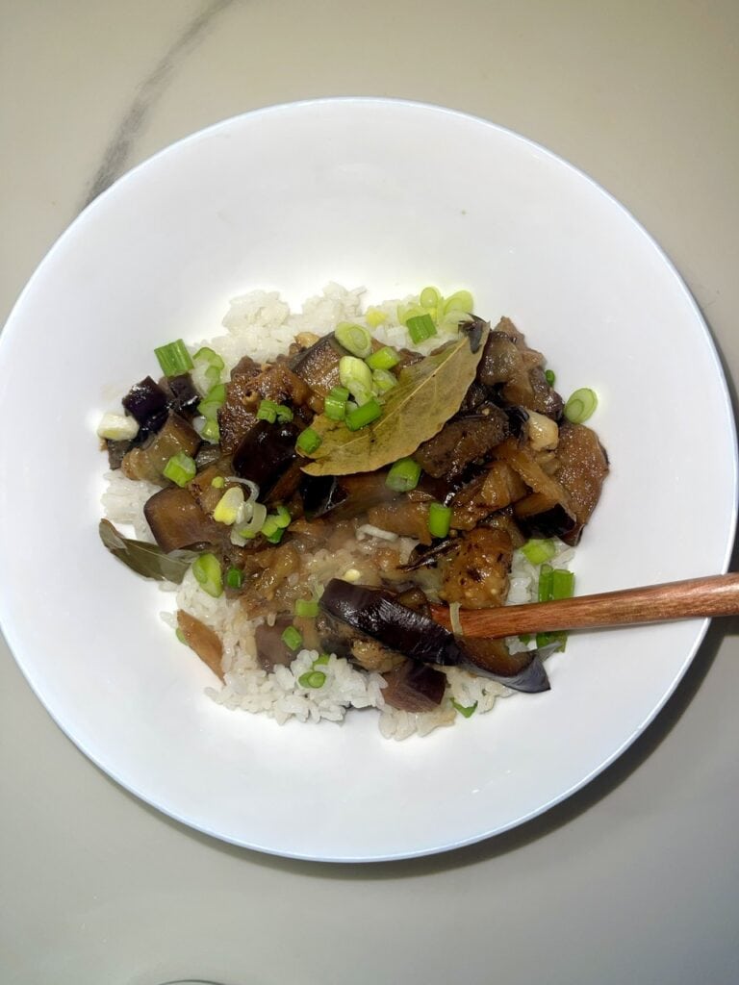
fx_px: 712
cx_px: 370
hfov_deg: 54.9
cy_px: 492
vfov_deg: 69.4
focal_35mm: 25
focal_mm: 5.1
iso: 32
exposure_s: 1/446
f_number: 1.6
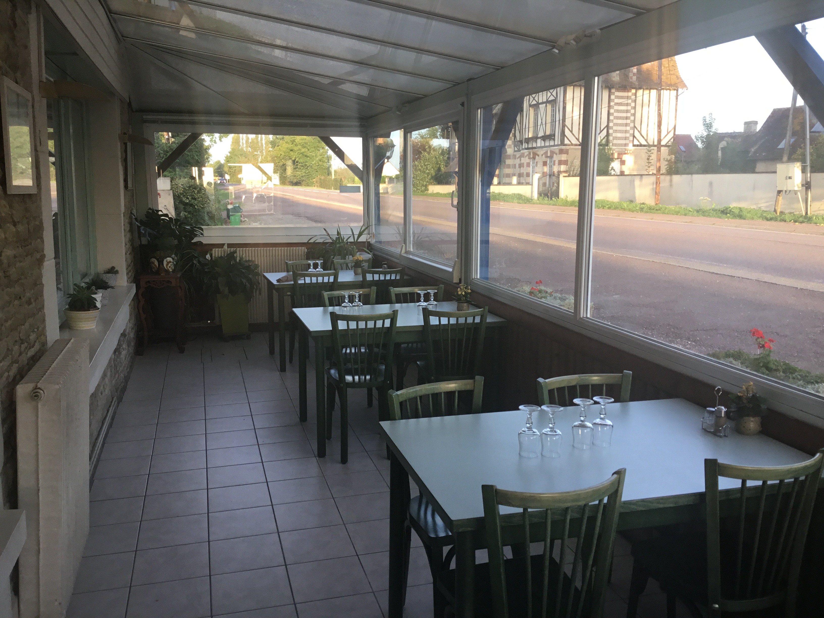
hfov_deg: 58.4
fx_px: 738
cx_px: 412
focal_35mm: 31
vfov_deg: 45.4
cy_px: 309
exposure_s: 1/100
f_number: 2.4
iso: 40
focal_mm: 3.3
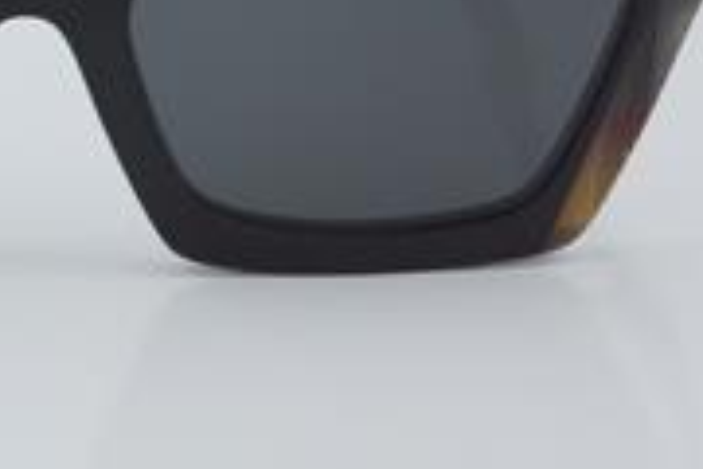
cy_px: -12
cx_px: 23
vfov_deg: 7.5
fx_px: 3575
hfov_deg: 11.1
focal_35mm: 183
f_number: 32
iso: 100
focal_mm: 55
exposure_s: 1/4
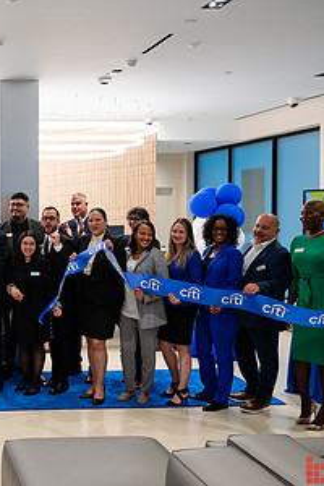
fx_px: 634
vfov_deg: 41.9
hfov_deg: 26.0
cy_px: 228
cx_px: -49
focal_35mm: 47
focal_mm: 24
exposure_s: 1/160
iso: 400
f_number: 4
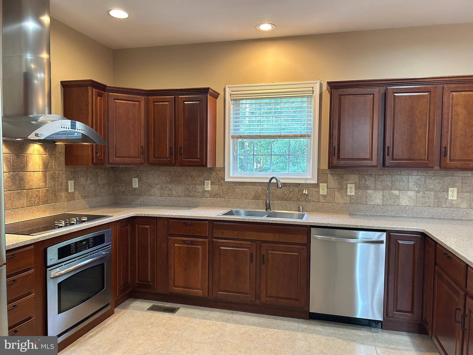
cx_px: 236
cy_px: 178
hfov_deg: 67.3
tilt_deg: -1.6
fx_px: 355
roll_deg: -0.3
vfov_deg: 53.1
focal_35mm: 26
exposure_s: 1/60
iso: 160
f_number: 1.5
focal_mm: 5.7
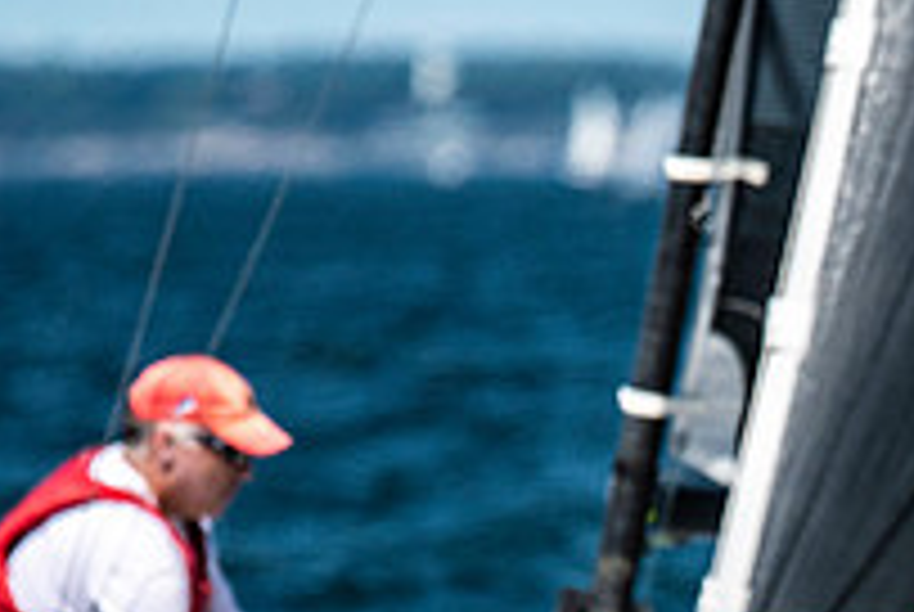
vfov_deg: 1.1
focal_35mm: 1285
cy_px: 781
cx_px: 1085
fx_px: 32672
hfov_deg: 1.6
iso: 500
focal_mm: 300
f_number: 5
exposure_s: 1/5000
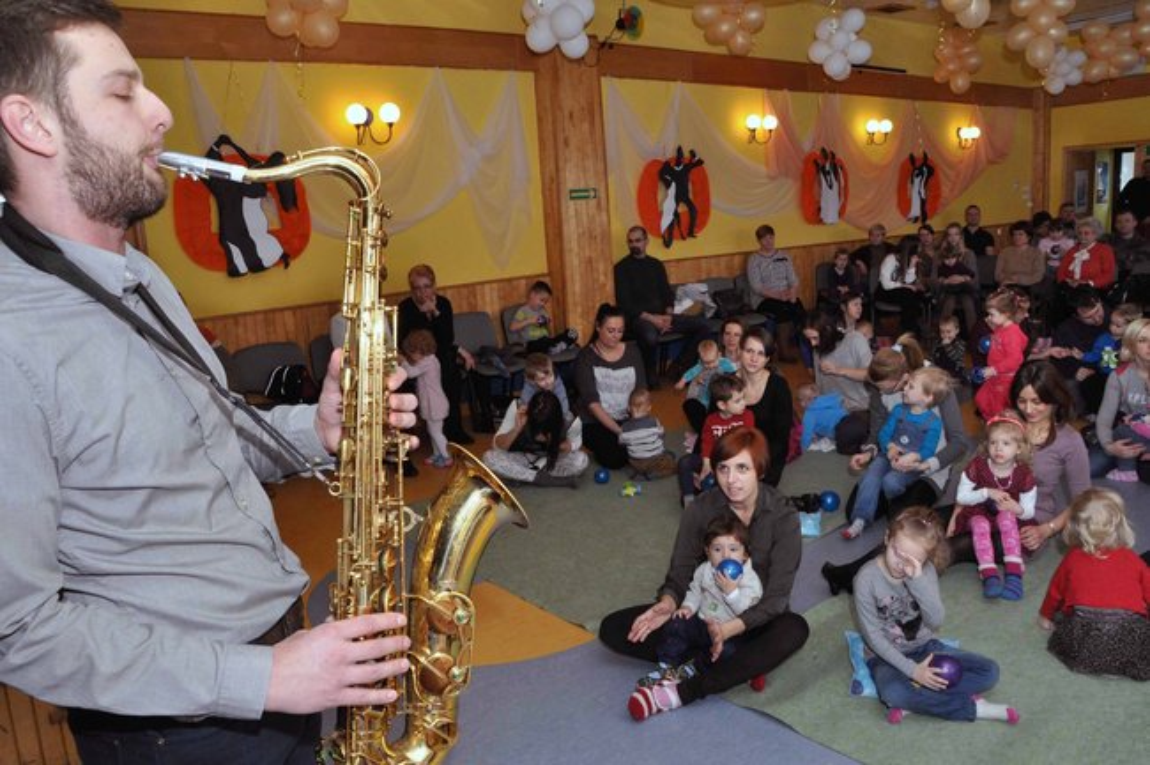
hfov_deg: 67.4
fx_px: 862
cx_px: 575
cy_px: 382
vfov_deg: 47.8
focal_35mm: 27
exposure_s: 1/60
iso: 1250
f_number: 13
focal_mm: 18
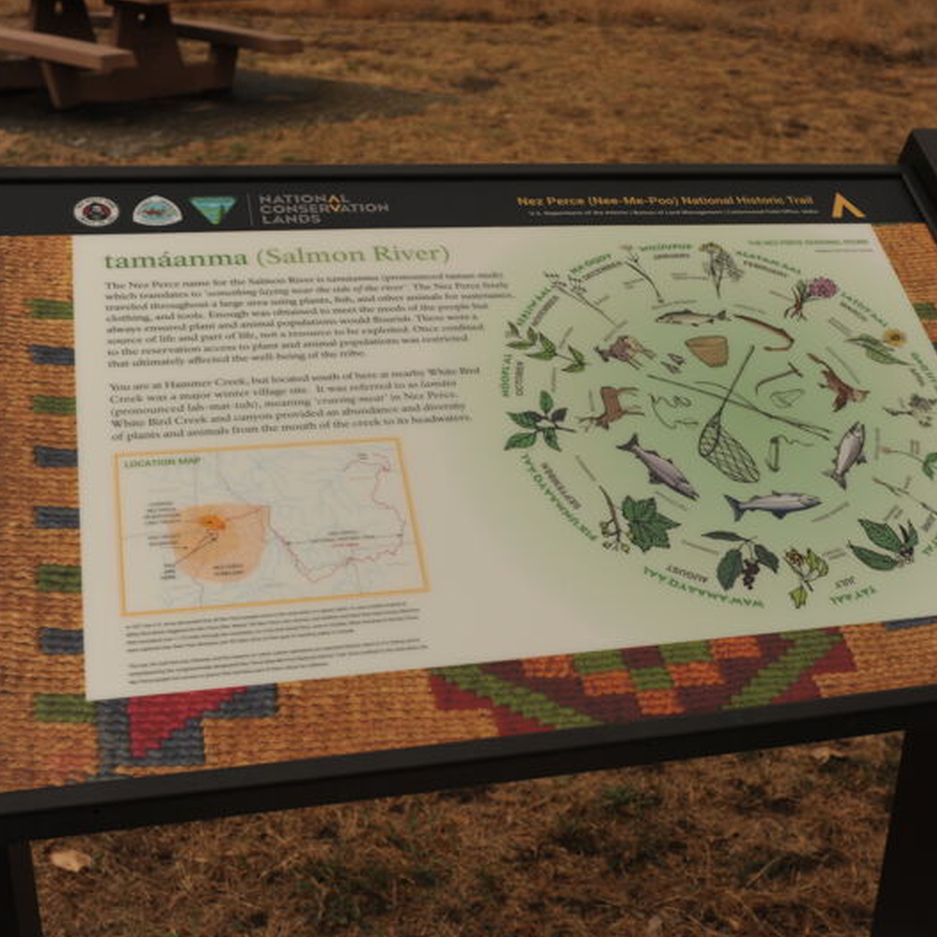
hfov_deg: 37.4
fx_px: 1378
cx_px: 573
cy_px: 470
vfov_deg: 37.6
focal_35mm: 45
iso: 200
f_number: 8
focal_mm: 35
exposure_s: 1/50
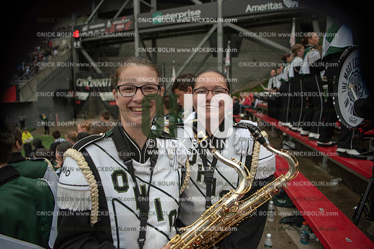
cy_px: 124
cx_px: 187
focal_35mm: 24
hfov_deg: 73.7
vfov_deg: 53.2
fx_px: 249
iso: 1000
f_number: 2.8
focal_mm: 24
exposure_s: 1/4000
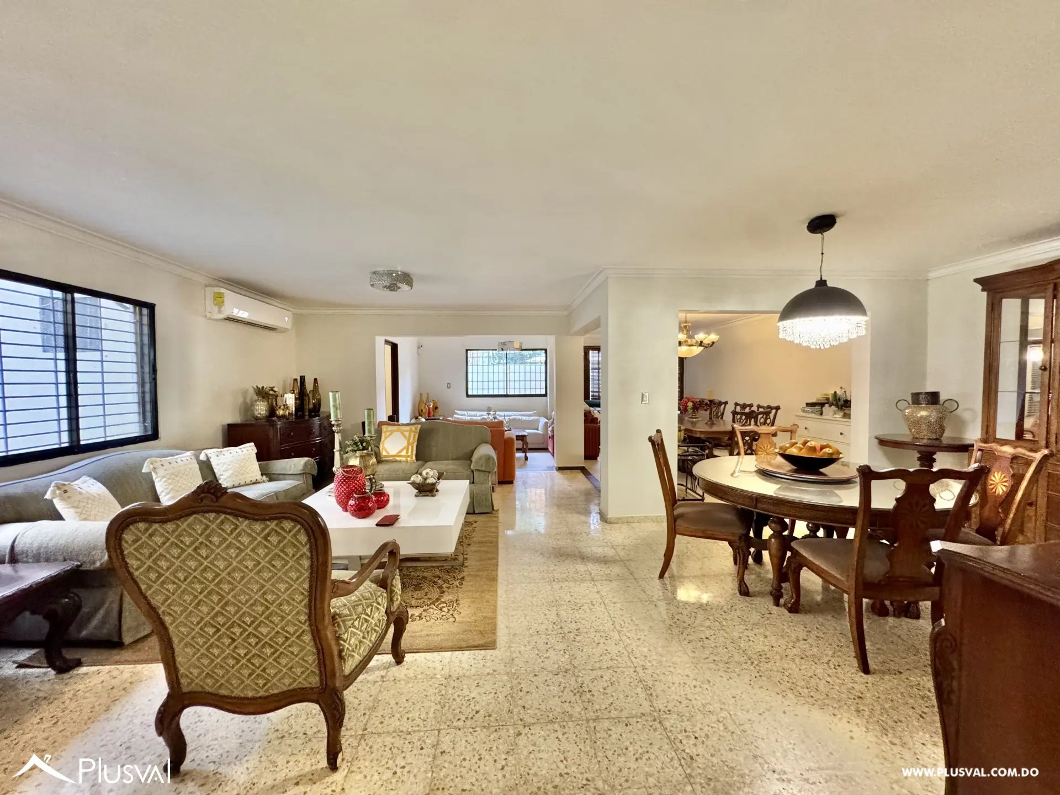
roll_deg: -0.1
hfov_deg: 102.1
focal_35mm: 14
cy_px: 398
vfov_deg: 85.7
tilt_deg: -3.0
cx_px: 530
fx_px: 429
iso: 500
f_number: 2.2
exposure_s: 1/60
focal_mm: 2.22
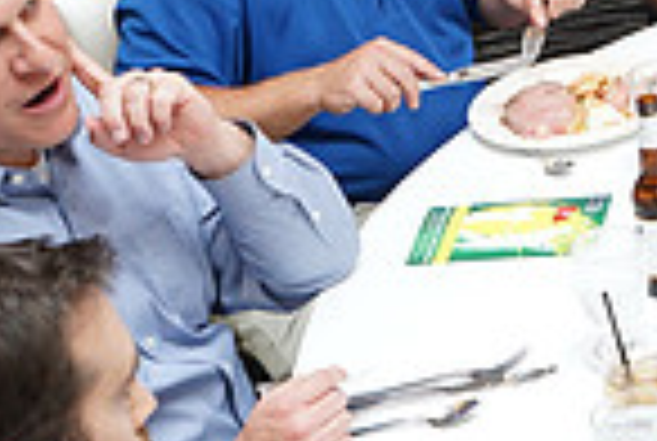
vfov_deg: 12.2
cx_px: 1112
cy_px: -65
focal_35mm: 111
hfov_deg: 16.1
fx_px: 2030
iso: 640
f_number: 5
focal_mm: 28
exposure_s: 1/80
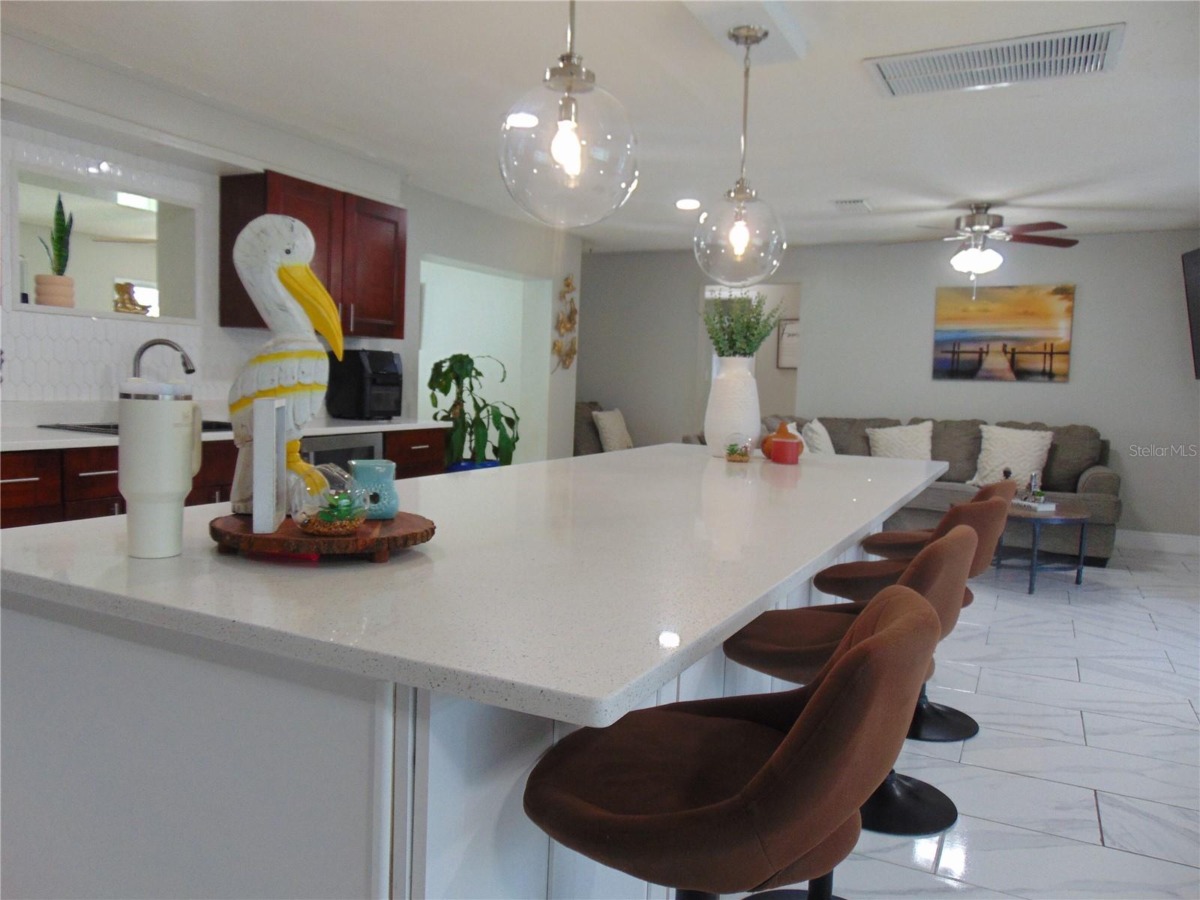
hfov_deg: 69.4
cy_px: 450
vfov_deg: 54.9
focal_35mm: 25
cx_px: 600
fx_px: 867
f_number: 3
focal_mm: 4.5
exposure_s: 1/30
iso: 100
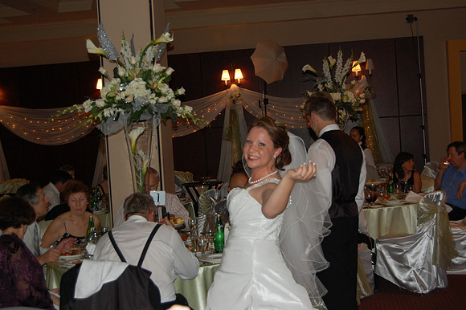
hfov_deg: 35.1
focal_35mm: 57
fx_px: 737
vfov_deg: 23.8
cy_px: 155
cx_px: 233
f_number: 4.8
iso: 400
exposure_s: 1/60
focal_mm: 38
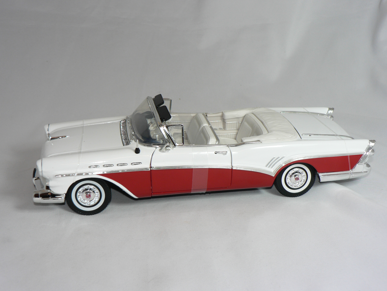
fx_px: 537
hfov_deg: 39.7
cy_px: 146
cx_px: 194
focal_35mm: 48
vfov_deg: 30.3
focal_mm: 8
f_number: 2.8
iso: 80
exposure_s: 1/60
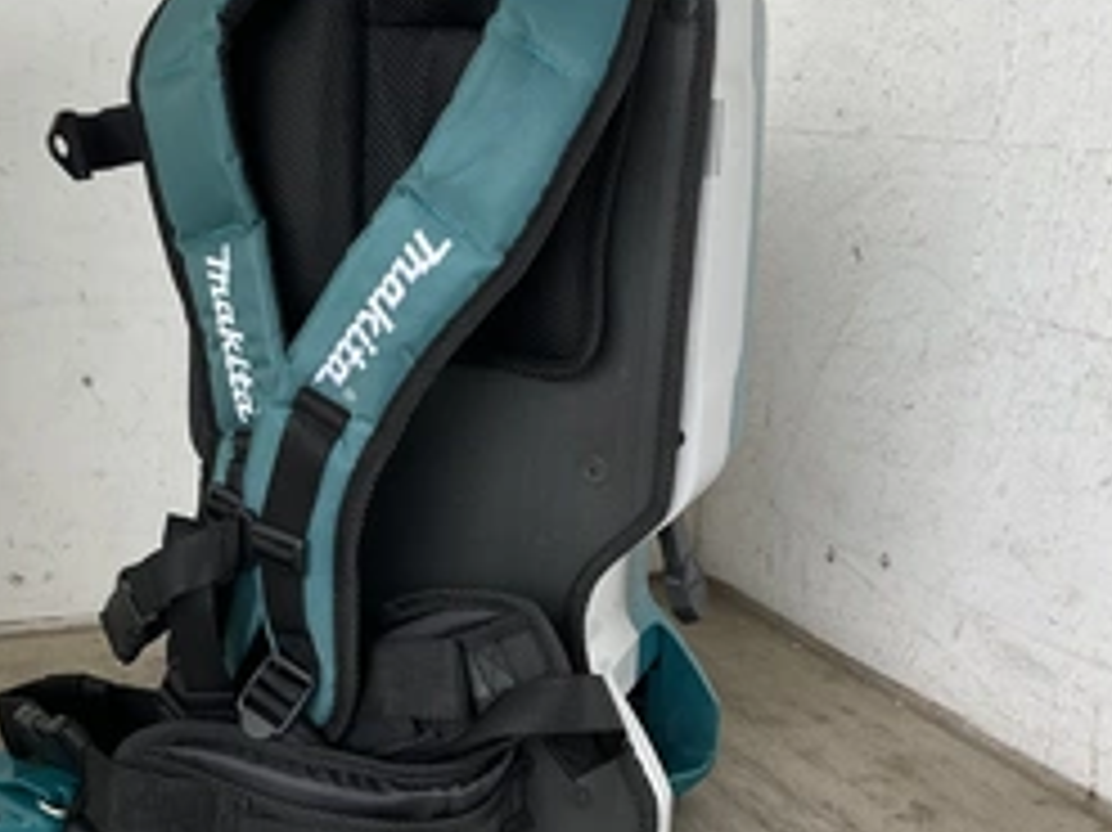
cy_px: 427
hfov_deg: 39.8
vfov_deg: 30.9
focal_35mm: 47
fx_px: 1509
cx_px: 342
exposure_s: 1/122
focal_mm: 3
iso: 32
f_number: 1.8
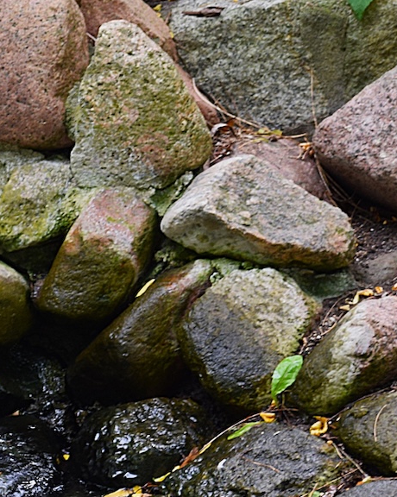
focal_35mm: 339
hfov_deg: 4.5
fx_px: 4984
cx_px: -299
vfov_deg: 5.7
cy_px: 428
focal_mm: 70
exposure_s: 1/125
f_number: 5.6
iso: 400
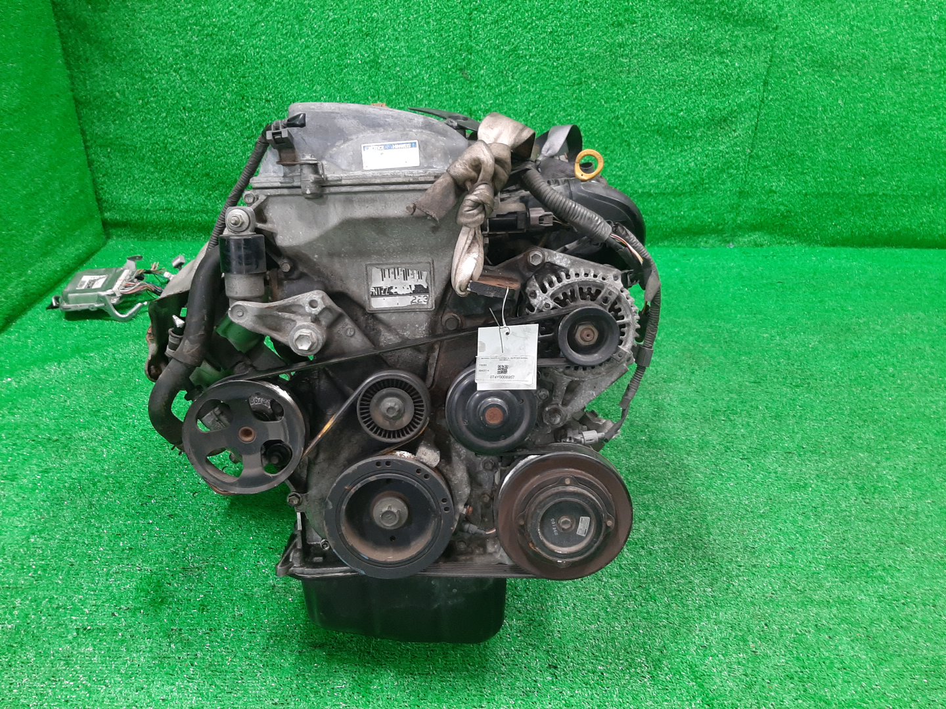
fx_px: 711
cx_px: 473
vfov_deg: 53.1
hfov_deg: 67.3
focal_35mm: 26
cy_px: 354
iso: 173
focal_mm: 3.93
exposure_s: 1/50
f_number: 1.7
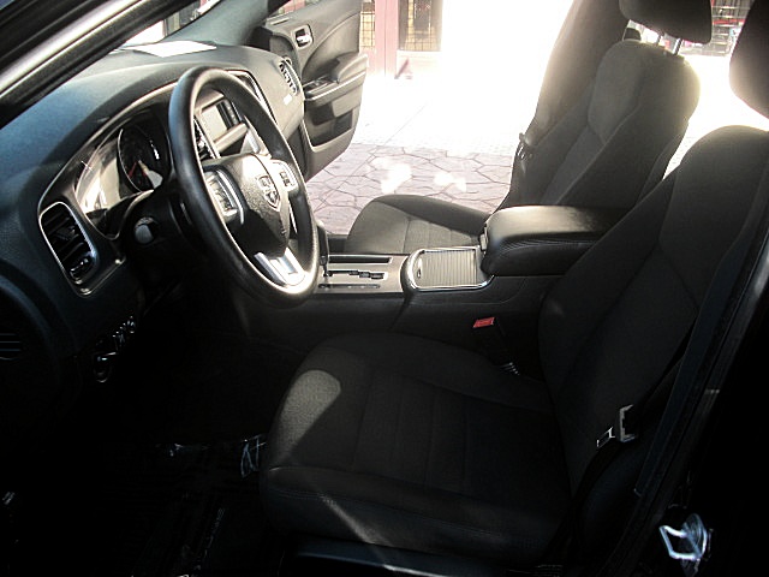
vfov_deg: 39.7
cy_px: 288
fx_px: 800
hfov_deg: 51.4
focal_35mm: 36
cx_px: 384
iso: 50
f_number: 2.8
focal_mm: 6.3
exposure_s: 1/80
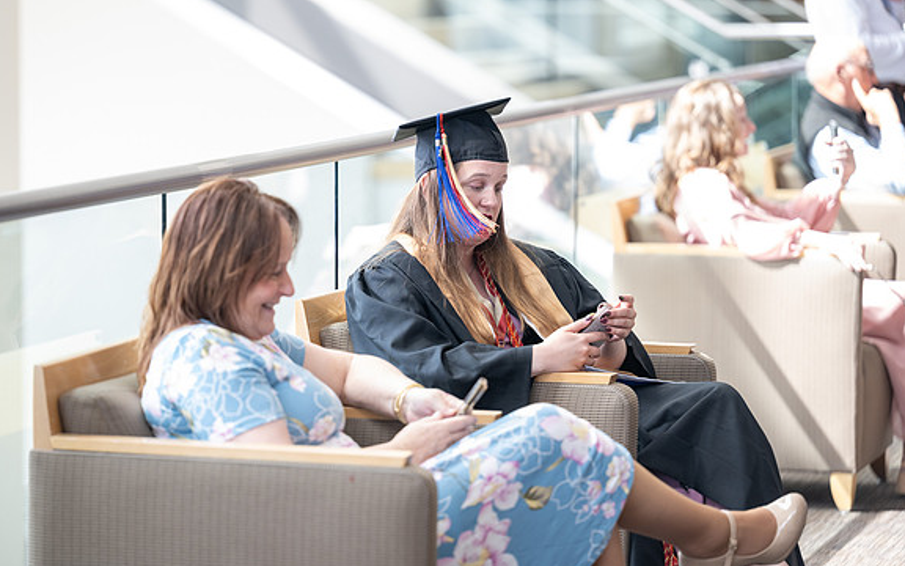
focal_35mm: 163
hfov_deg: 12.8
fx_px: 4020
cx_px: 409
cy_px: 258
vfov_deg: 8.0
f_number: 2.8
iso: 640
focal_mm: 145
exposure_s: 1/320
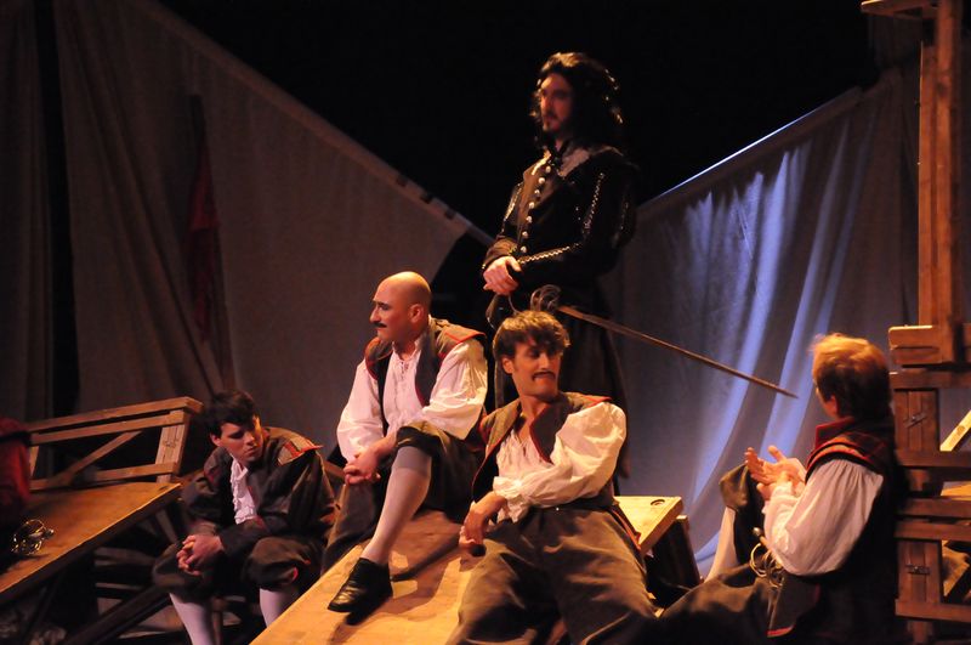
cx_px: 486
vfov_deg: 17.4
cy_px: 322
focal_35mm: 78
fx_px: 2101
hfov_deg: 26.0
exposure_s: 1/20
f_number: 5
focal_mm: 52
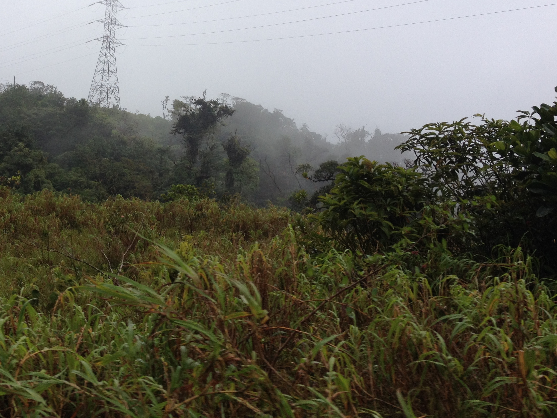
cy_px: 114
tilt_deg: -0.5
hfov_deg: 37.0
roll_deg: -1.5
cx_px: 174
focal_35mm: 51
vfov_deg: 28.2
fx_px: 821
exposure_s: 1/1577
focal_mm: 4.28
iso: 50
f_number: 2.4
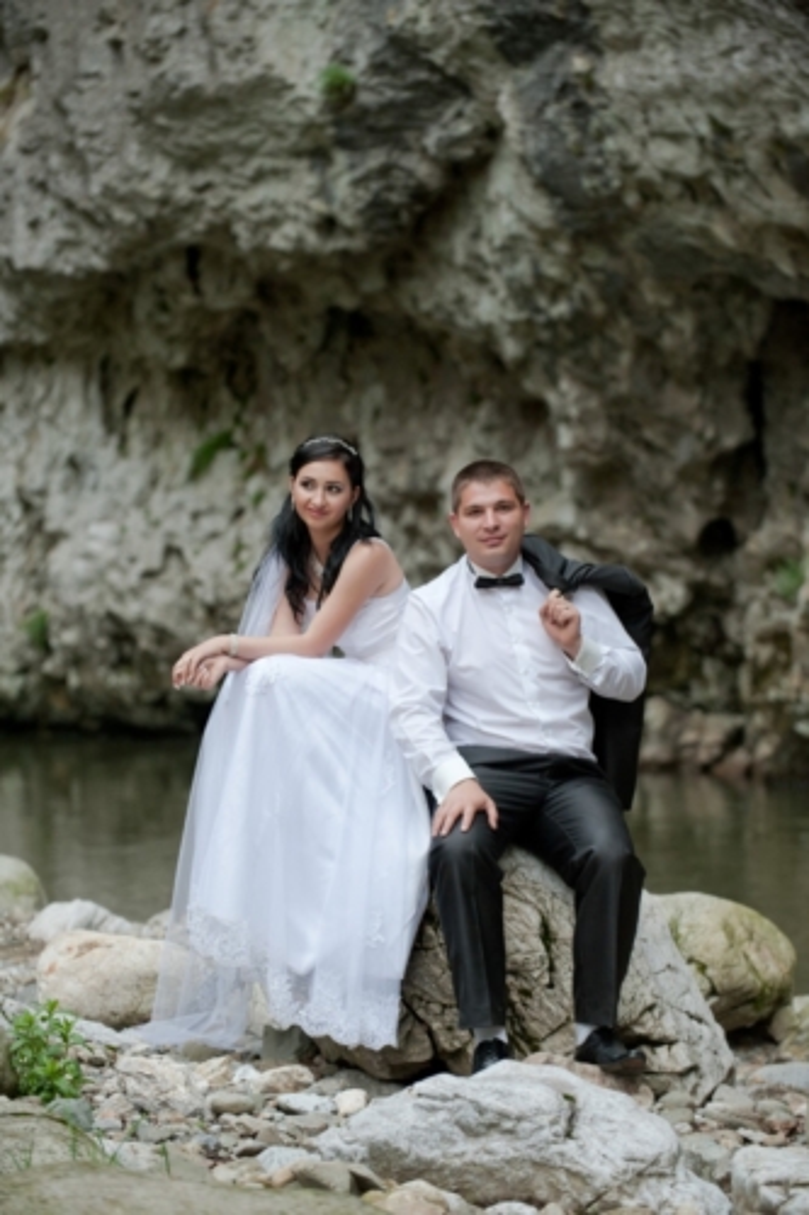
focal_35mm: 130
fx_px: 4385
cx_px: 404
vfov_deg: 15.8
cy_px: 608
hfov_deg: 10.5
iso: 800
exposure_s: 1/125
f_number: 4
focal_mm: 130
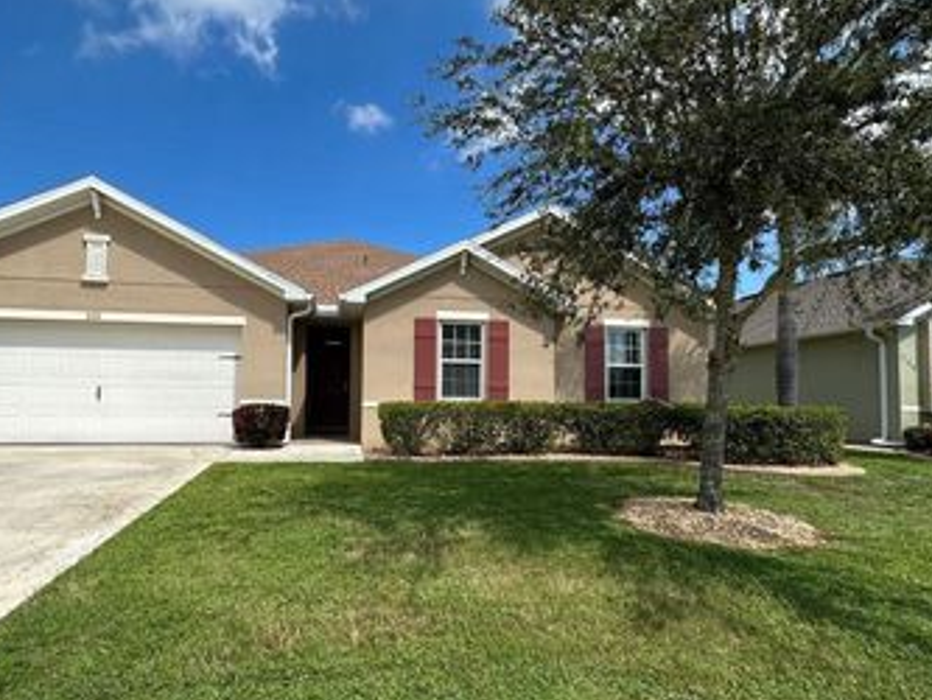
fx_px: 566
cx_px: 442
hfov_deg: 78.9
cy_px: 382
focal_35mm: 21
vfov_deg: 63.4
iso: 50
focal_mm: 2.22
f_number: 2.2
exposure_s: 1/1949
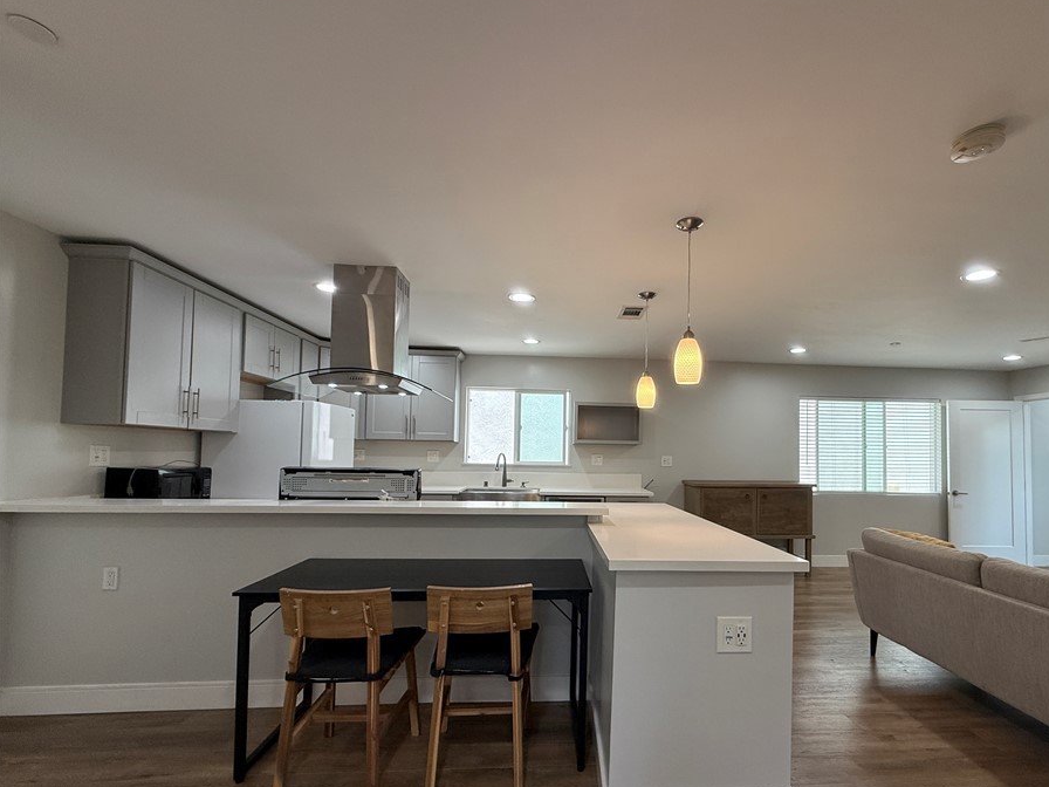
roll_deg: -1.2
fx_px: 485
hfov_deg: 93.9
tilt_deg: +2.0
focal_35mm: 16
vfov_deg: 77.8
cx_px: 595
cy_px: 437
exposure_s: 1/120
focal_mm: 2.22
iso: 125
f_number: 2.2
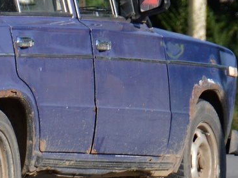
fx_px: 6206
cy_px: -7
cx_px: -66
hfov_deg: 2.2
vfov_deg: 1.6
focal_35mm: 903
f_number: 6.3
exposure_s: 1/1600
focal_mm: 155
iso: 400
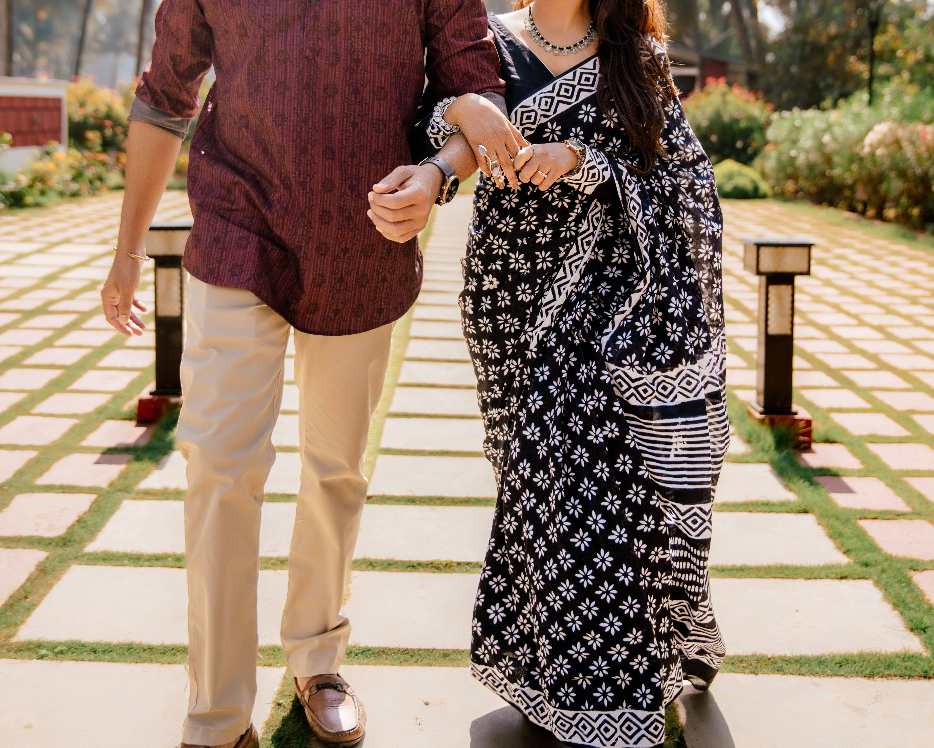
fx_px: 1327
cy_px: 209
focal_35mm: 48
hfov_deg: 38.8
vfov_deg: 31.0
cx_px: 467
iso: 125
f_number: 2.8
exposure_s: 1/640
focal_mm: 34
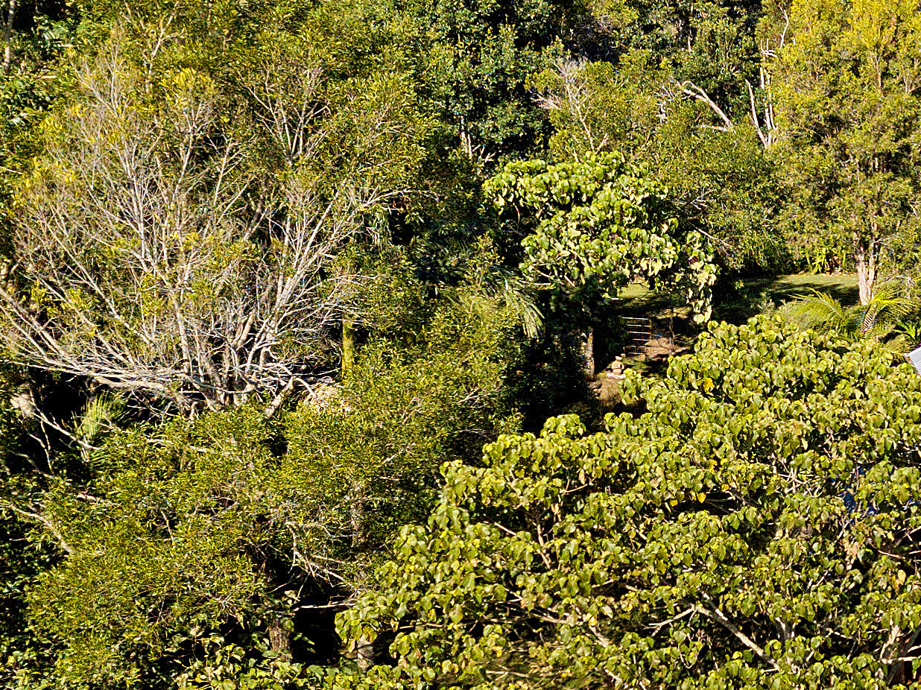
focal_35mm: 84
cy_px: 320
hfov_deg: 20.8
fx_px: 2234
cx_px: 1266
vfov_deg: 17.6
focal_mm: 4.73
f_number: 2.2
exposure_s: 1/2500
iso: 100
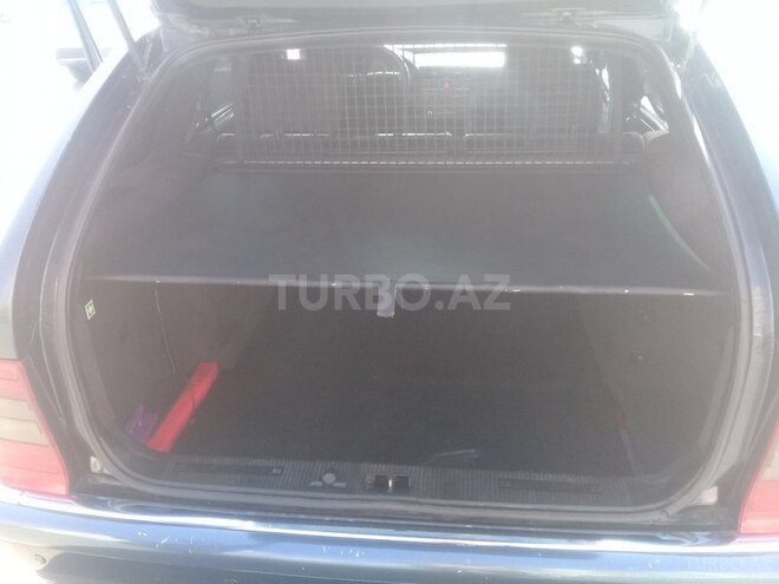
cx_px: 390
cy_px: 292
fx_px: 698
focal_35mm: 31
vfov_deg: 45.4
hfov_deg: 58.4
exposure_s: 1/100
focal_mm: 3.3
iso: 100
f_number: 2.2
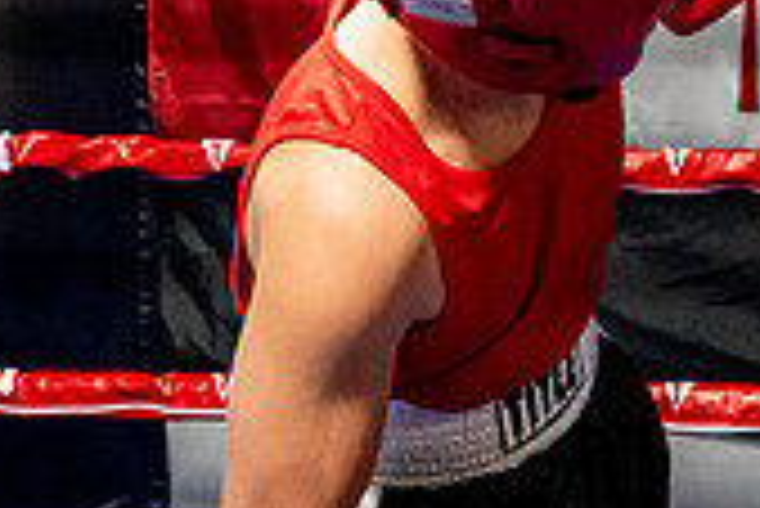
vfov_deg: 7.7
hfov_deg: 11.4
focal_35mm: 178
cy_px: 357
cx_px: 805
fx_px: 3761
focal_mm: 35
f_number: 2.8
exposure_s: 1/800
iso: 5000
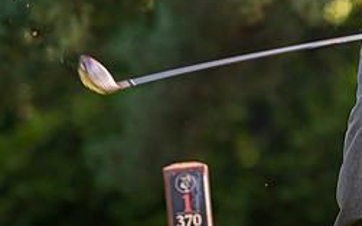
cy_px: -53
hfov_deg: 1.9
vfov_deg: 1.2
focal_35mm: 1112
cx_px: 393
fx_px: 10973
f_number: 2.8
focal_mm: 300
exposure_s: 1/1250
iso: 1100
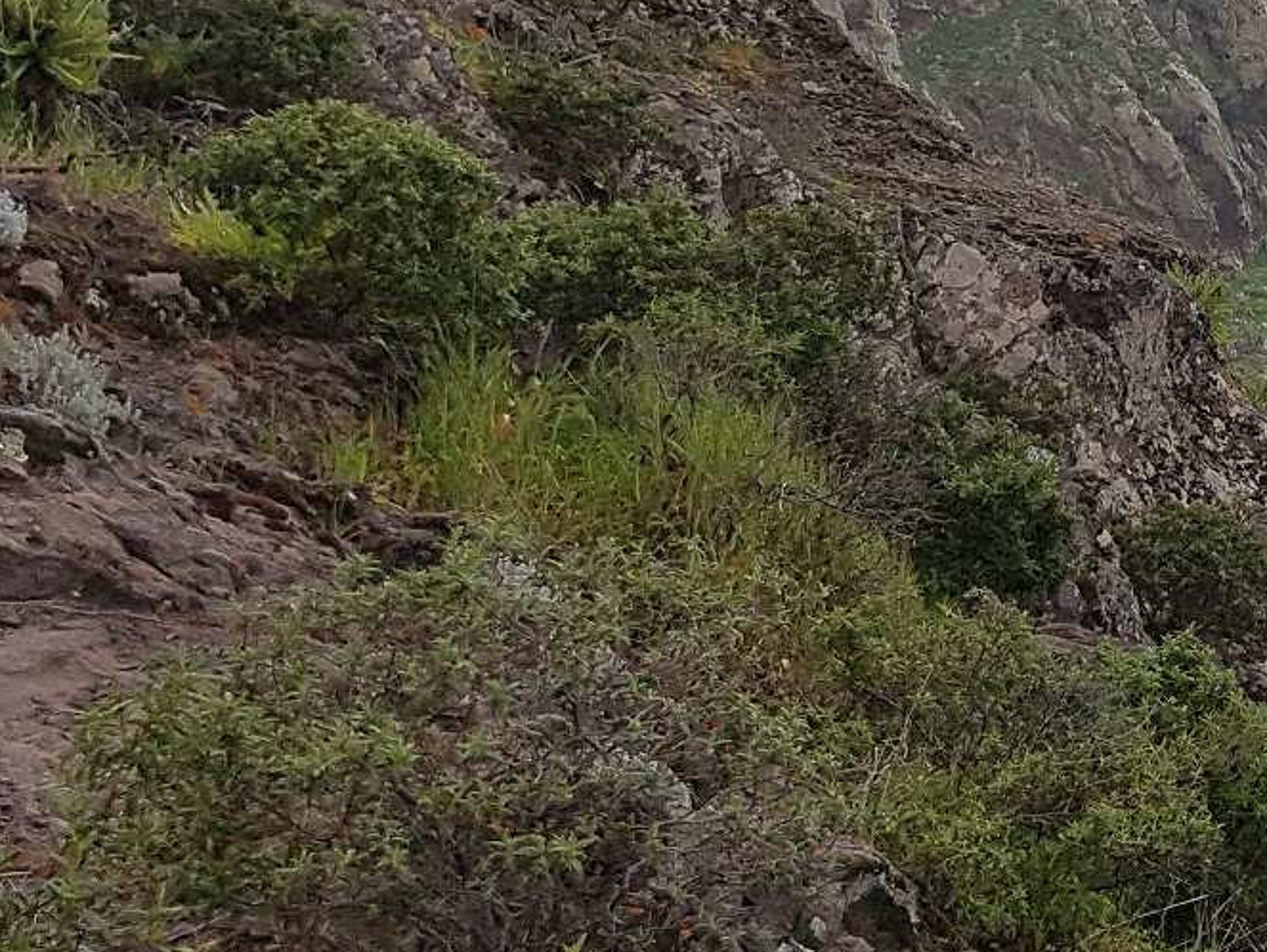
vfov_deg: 18.2
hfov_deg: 21.1
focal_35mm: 79
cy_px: -6
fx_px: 2893
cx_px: 1863
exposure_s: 1/2440
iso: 50
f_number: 1.7
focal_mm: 4.2
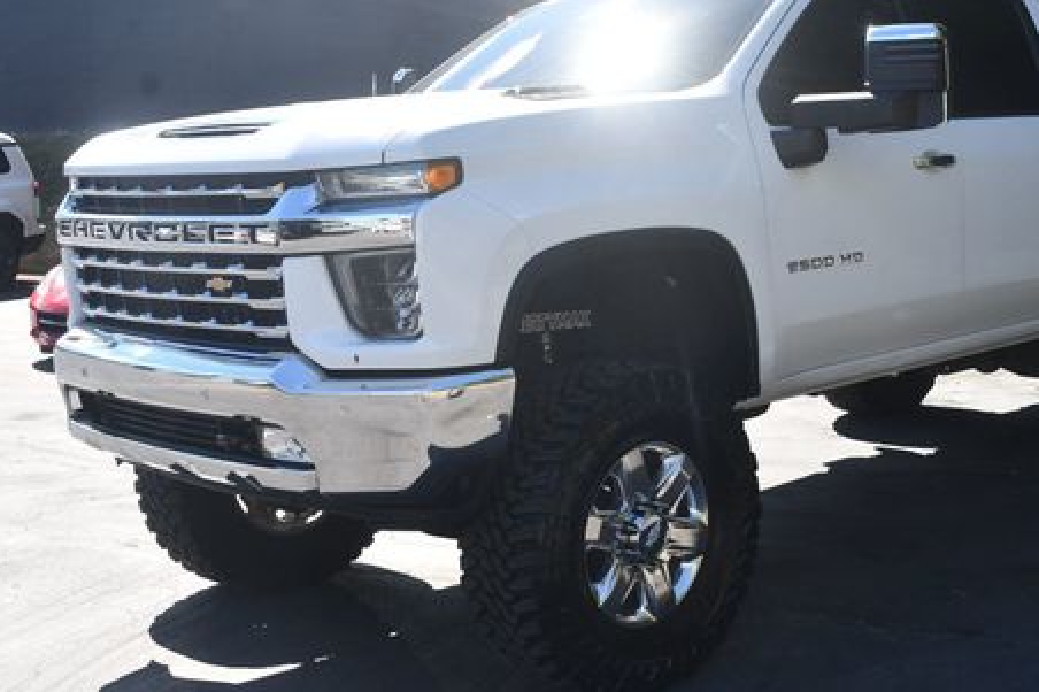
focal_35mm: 51
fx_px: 1471
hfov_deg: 38.6
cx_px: 653
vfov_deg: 26.4
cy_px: 303
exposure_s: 1/250
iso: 200
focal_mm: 24
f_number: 8
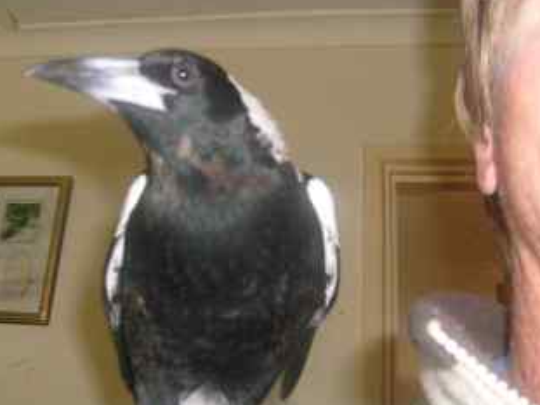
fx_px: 655
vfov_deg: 34.2
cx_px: 261
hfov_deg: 44.8
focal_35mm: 42
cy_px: 169
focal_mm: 5.8
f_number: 2.8
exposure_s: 1/45
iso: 100
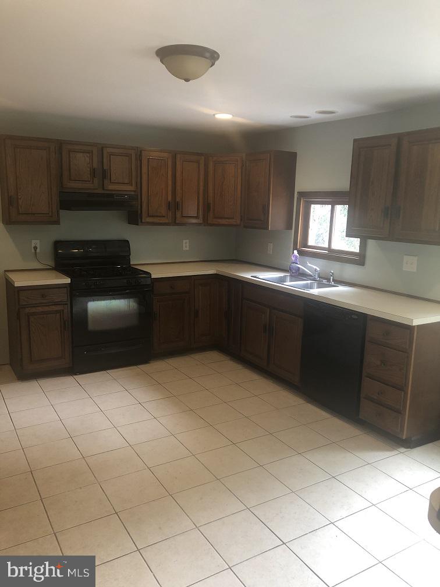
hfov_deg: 49.7
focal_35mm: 28
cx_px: 220
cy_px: 294
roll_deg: +0.1
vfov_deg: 63.4
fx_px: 475
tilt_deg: -9.1
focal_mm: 3.99
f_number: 1.8
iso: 40
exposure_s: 1/20
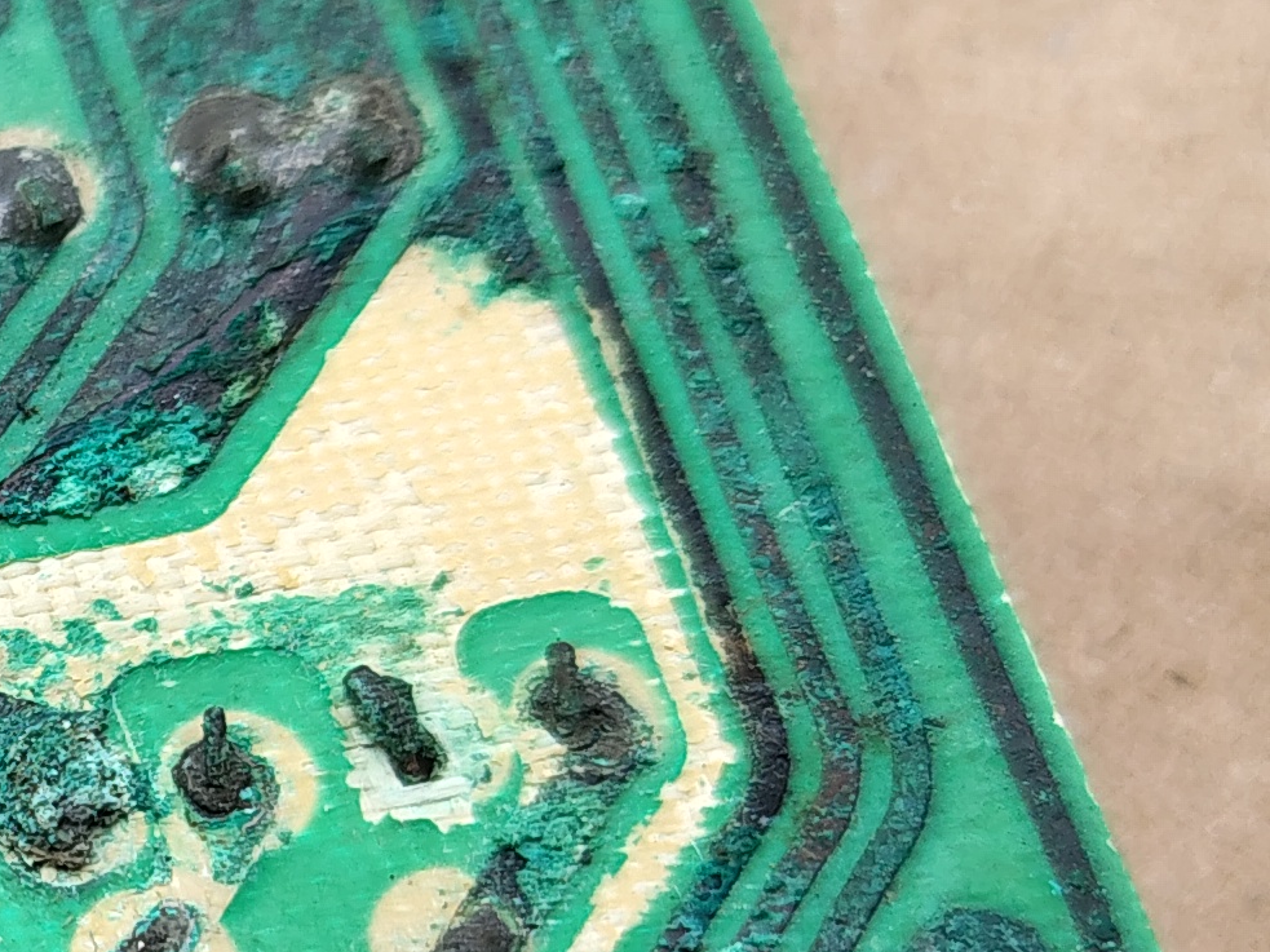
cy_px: 847
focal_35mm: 100
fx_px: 3668
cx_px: -528
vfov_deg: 14.6
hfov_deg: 17.9
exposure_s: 1/612
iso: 100
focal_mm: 5.56
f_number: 1.8
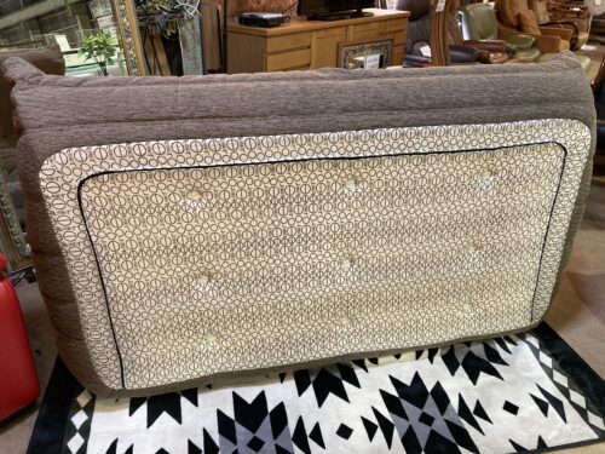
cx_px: 302
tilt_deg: -29.1
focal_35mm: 28
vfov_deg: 49.7
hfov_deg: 63.4
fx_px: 489
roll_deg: -1.8
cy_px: 227
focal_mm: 3.99
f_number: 1.8
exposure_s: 1/50
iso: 200
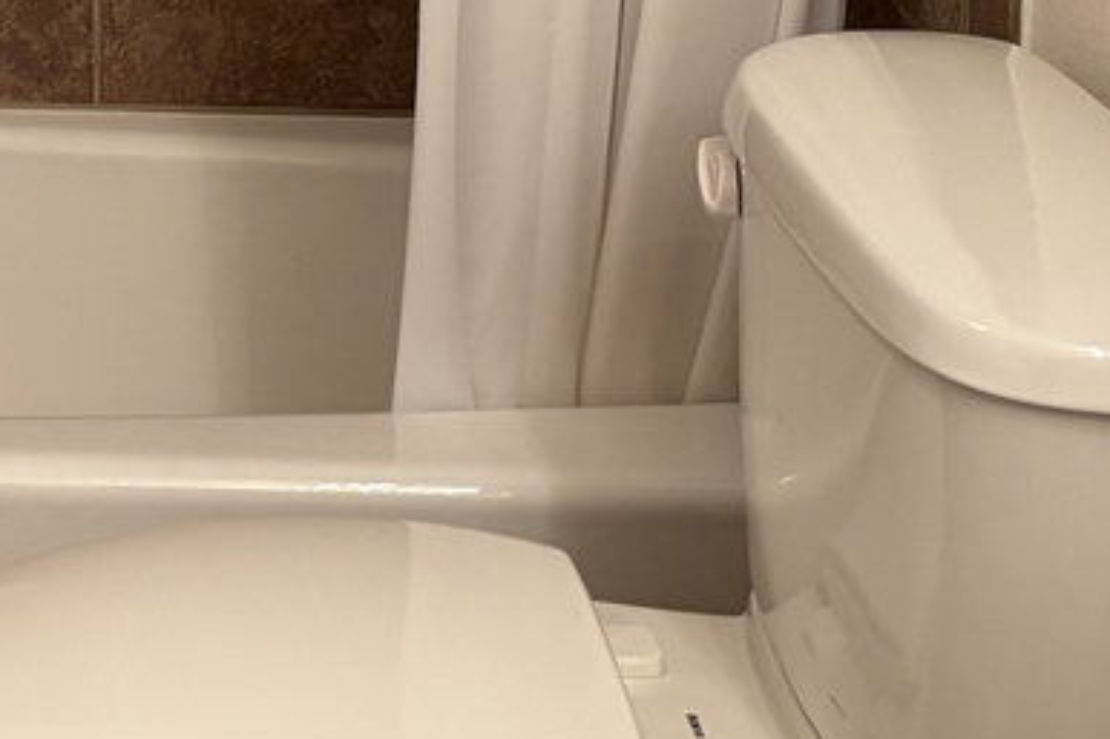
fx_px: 3113
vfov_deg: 12.4
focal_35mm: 101
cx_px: -285
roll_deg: +0.3
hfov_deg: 18.9
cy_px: -569
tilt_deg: -9.4
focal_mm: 5.96
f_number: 1.6
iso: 250
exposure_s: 1/60
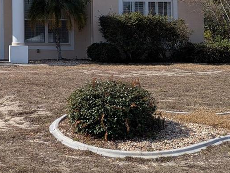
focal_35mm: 74
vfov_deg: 19.5
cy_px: 10
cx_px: -49
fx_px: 492
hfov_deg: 23.9
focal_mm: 6.81
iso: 47
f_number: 1.85
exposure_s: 1/2899
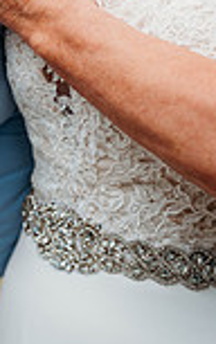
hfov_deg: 5.2
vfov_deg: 8.1
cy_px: -119
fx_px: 2386
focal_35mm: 254
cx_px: 64
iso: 100
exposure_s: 1/3200
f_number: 2.5
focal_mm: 85
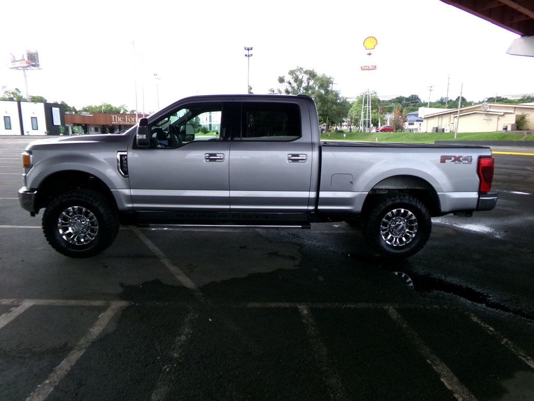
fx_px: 370
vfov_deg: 56.8
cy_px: 200
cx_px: 267
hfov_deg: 71.6
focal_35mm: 24
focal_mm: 4.3
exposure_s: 1/60
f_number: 11.07
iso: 224
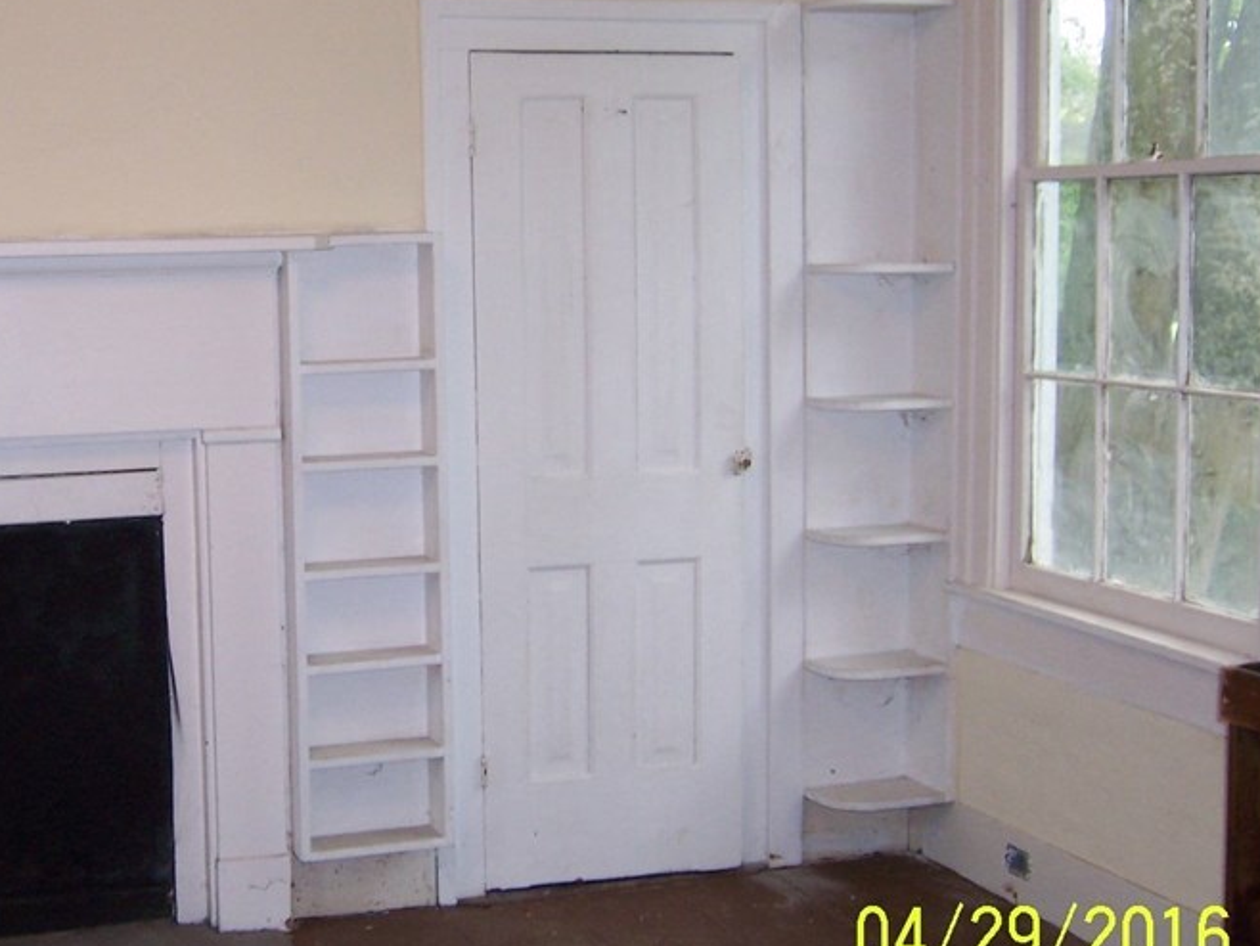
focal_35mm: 56
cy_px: 404
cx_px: 358
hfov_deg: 33.8
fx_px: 2039
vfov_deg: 26.1
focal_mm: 6.2
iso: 125
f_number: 2.8
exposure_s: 1/60
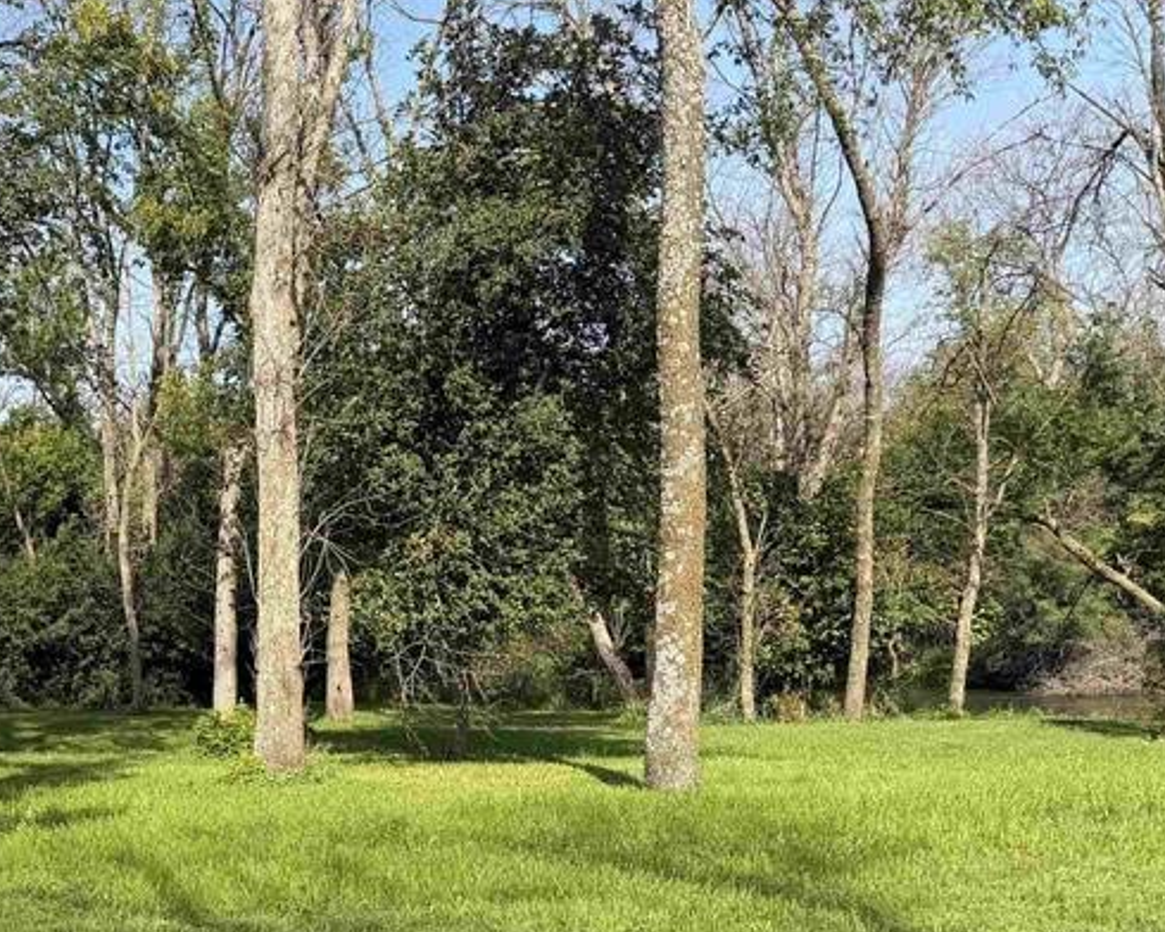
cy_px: 689
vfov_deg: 30.4
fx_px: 1689
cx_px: 38
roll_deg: +1.6
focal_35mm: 49
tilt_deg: -2.9
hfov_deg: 35.0
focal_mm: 6.76
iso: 80
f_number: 1.78
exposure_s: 1/2445
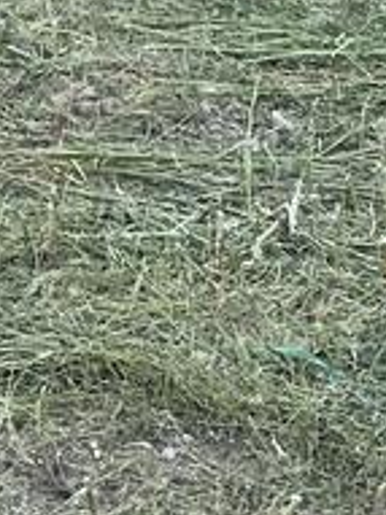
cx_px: -73
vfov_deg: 9.6
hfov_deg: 7.5
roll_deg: -2.3
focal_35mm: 196
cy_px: -421
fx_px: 2917
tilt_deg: -4.9
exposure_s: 1/1058
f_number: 1.5
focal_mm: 5.7
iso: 50
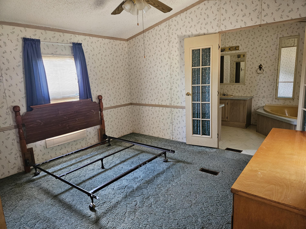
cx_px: 153
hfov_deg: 73.9
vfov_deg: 58.9
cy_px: 114
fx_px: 203
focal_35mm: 23
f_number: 1.8
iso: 500
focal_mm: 5.4
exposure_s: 1/60
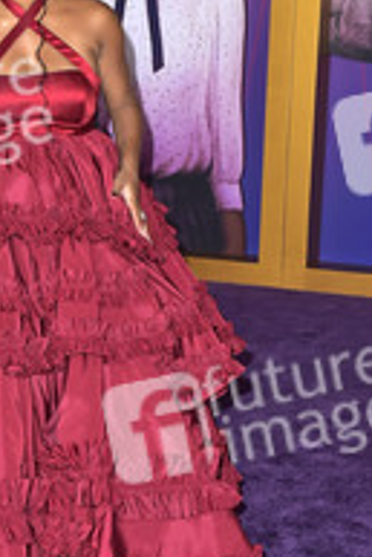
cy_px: 271
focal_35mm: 91
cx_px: -10
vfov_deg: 22.4
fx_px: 1408
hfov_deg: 14.8
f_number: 6.3
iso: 500
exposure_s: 1/250
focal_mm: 44
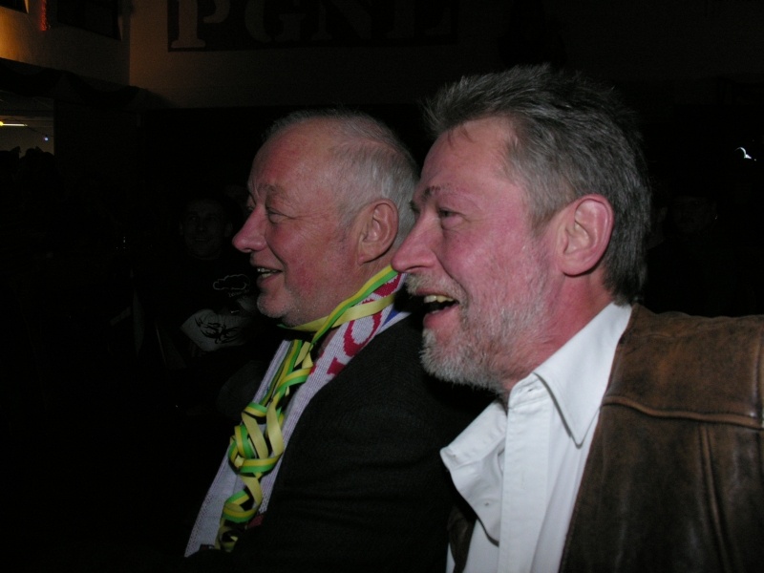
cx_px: 382
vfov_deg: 38.7
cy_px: 286
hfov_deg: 50.1
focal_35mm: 37
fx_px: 817
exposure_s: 1/60.1
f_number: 4
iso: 200
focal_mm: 9.5
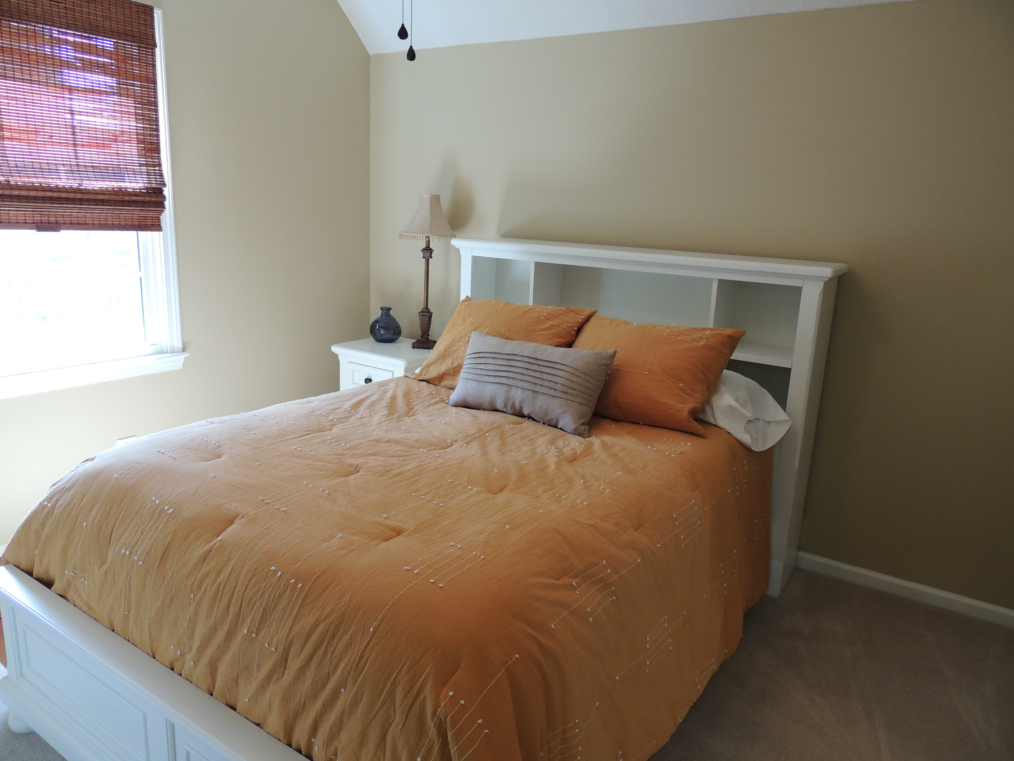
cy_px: 380
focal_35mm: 24
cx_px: 507
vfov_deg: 56.8
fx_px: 703
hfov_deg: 71.6
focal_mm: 4.3
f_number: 3
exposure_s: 1/30
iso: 220
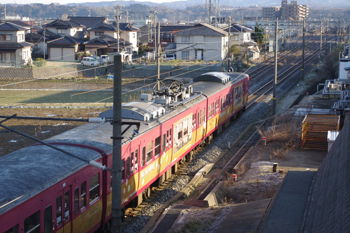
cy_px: 116
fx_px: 796
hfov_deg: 24.8
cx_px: 175
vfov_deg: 16.6
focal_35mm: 82
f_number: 8
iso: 800
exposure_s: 1/500
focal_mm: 55
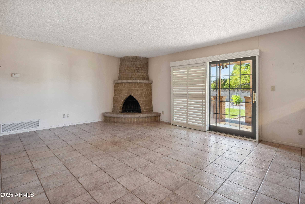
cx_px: 152
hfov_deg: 91.6
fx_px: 148
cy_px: 102
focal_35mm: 18
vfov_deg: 68.9
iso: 800
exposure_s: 1/13
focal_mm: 17.5
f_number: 8
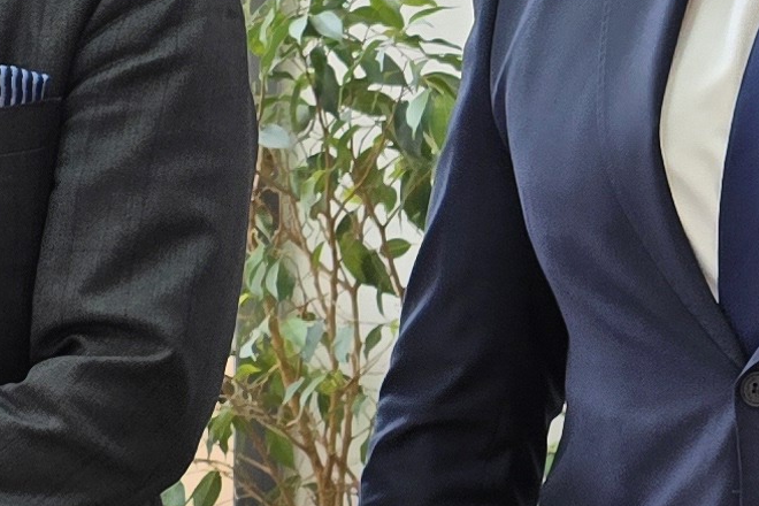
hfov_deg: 13.6
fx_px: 3057
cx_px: 988
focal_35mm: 145
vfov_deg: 9.5
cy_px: 181
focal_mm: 6.3
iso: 40
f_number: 1.7
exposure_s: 1/100
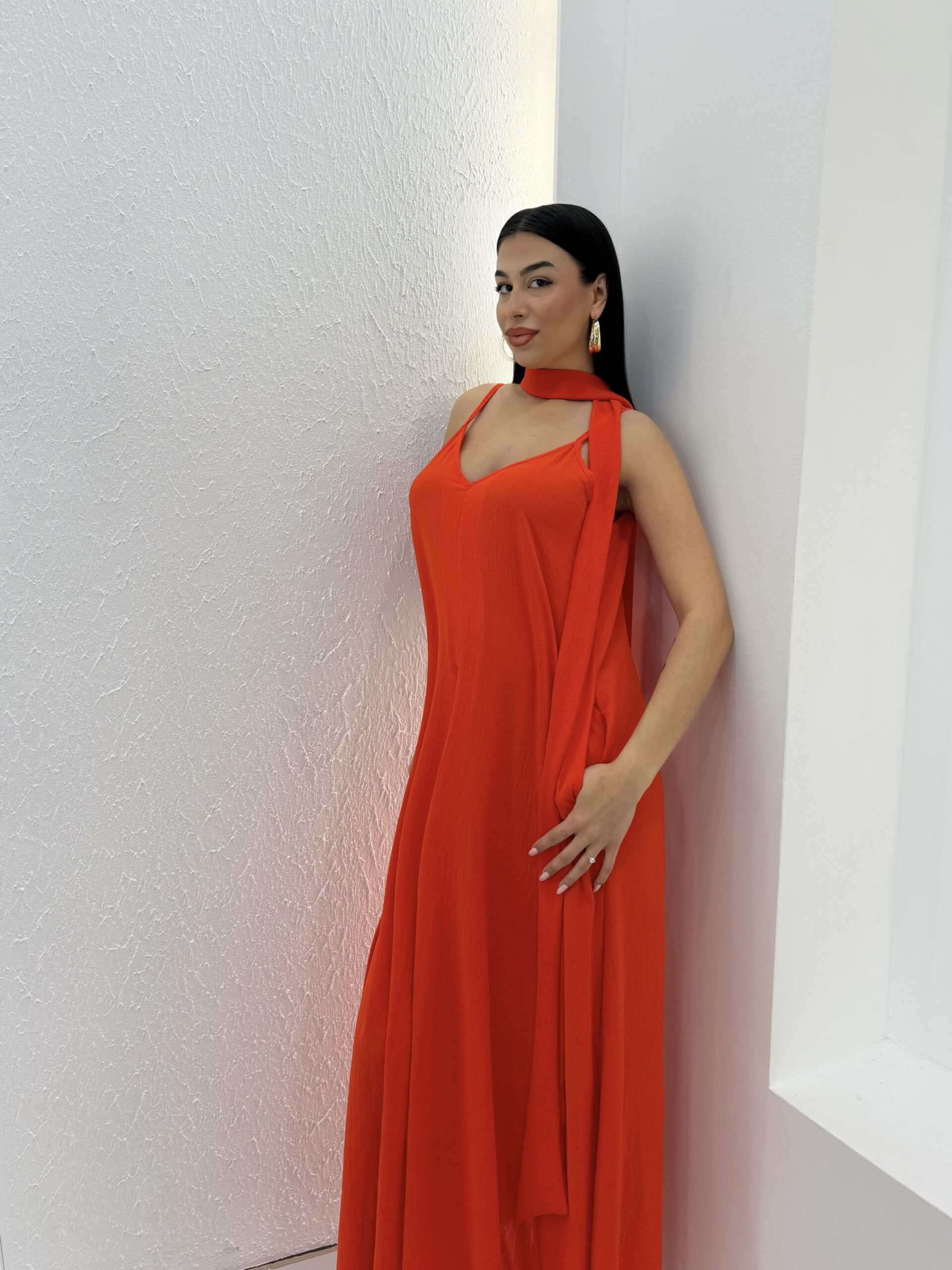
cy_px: 635
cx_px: 476
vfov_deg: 71.6
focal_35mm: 24
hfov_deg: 56.8
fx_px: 880
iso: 64
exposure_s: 1/111
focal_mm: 6.76
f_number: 1.78
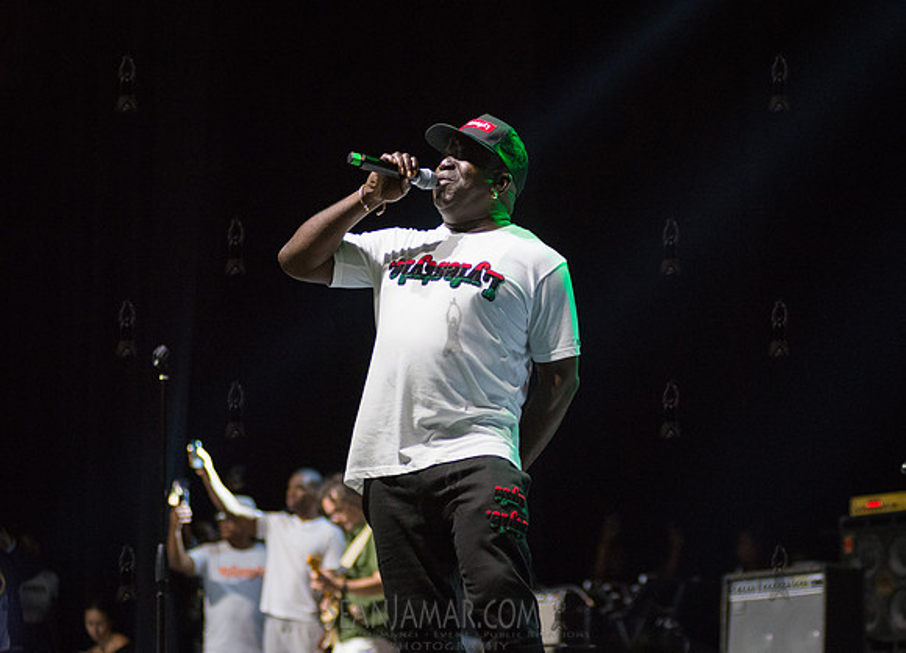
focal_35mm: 105
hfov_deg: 19.0
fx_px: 2712
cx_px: 472
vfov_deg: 13.7
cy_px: 324
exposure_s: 1/320
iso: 4000
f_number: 2.8
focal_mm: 86
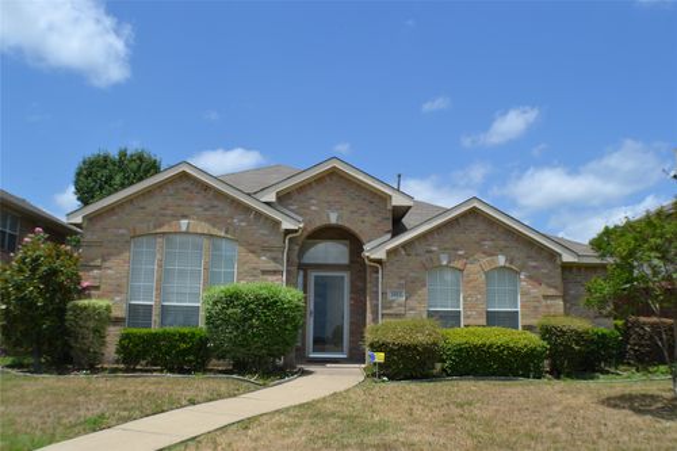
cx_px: 338
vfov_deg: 34.2
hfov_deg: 49.6
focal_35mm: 39
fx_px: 733
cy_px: 226
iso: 100
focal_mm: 26
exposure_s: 1/250
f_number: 8
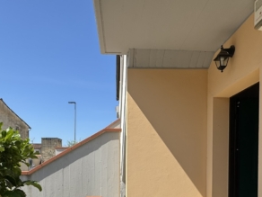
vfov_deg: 46.6
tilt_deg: -0.9
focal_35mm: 28
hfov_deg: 63.3
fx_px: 212
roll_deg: -1.0
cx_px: 120
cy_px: 163
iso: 50
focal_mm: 2.22
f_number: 2.2
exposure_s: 1/2028
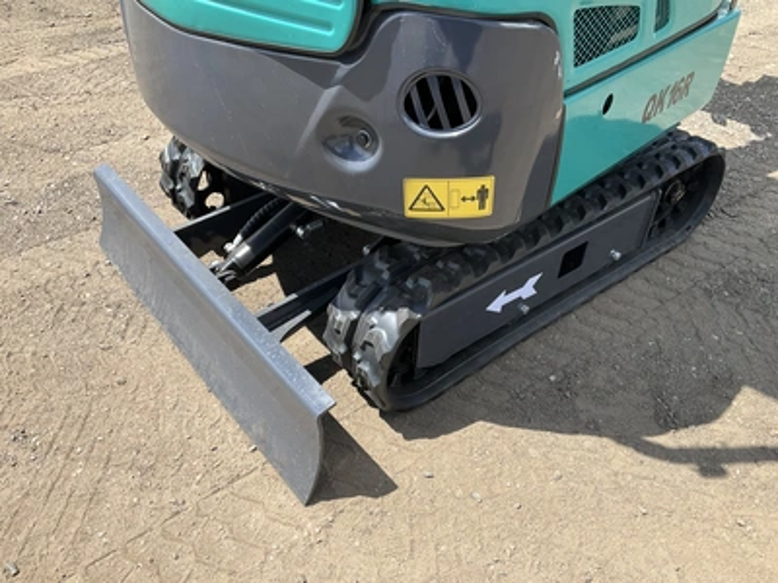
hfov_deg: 61.7
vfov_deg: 48.2
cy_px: 292
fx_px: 652
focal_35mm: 29
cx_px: 389
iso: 25
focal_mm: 3
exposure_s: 1/929
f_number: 1.8
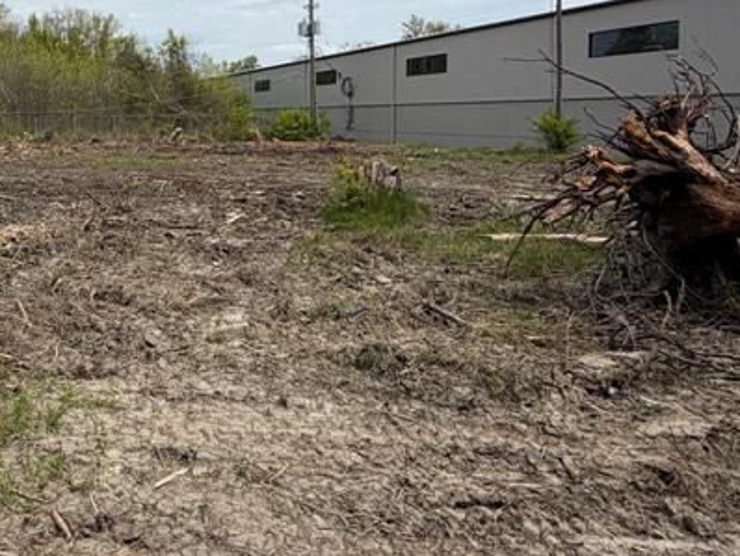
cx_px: 93
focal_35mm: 36
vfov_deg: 38.6
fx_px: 770
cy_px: 132
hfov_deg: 46.9
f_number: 2.2
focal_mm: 2.22
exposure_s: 1/1312
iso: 20
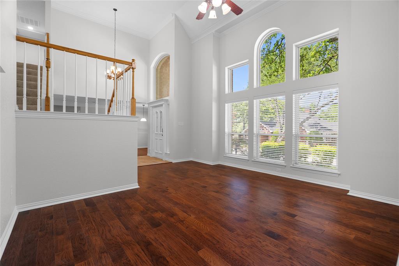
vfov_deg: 73.7
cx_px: 200
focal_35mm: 16
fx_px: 177
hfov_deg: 96.8
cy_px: 133
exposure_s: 1.3
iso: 800
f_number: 7.1
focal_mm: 16
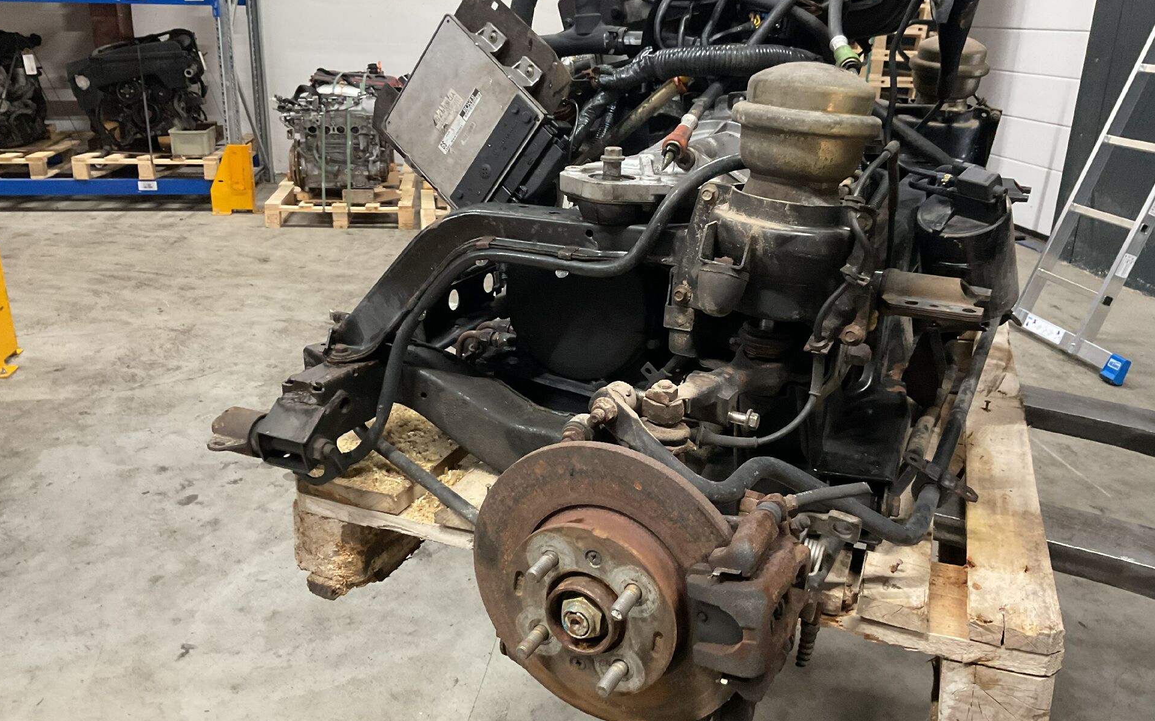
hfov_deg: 61.2
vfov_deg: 40.6
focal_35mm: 31
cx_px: 576
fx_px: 976
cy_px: 361
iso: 250
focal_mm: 3
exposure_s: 1/33
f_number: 1.8
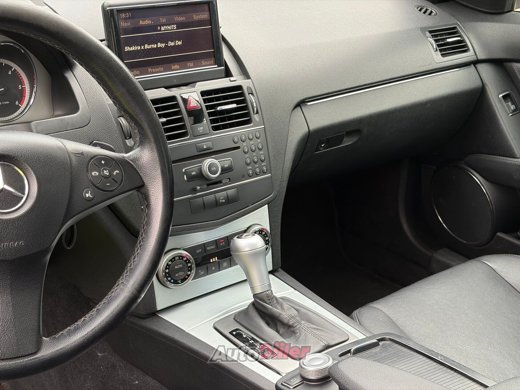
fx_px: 781
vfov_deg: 28.0
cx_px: 260
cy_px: 195
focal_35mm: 52
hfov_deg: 36.8
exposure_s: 1/60
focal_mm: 5.96
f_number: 1.6
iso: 64
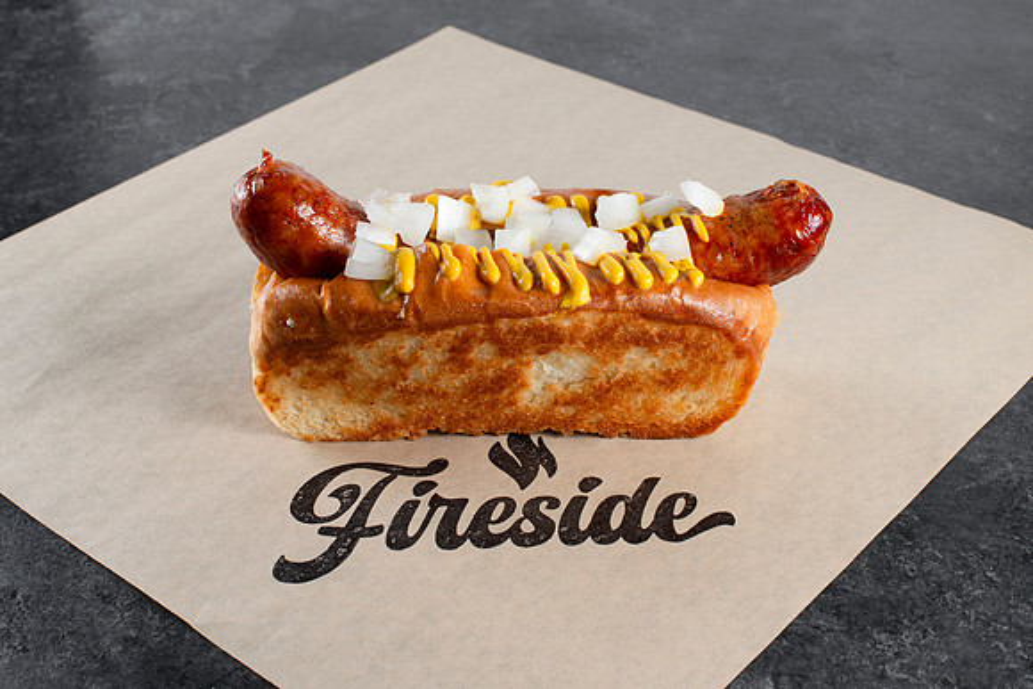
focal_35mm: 51
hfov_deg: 38.8
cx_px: 516
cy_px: 337
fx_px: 1465
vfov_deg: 26.5
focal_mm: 50
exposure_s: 1/60
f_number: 13
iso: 250
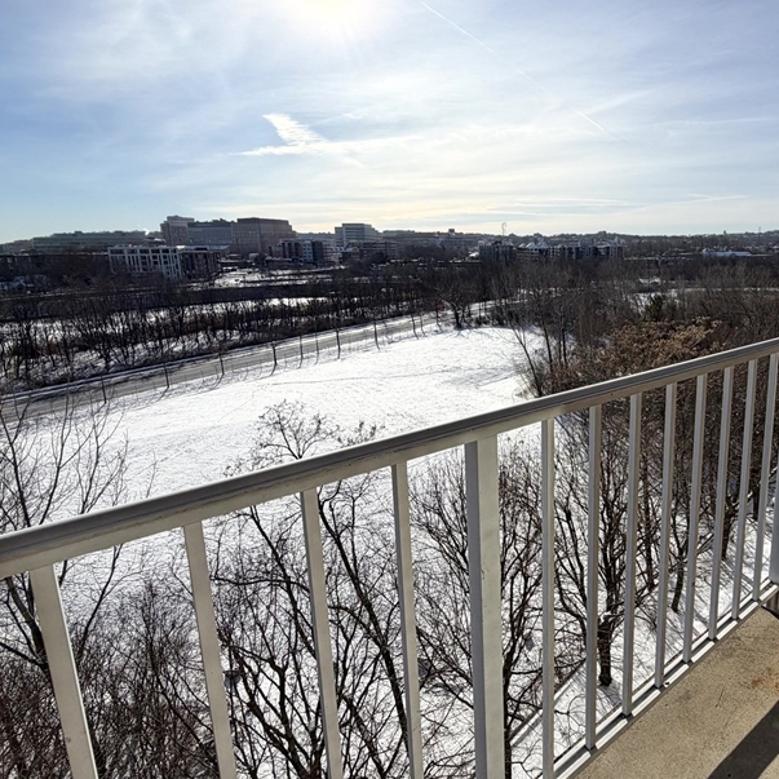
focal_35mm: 21
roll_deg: +0.0
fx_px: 535
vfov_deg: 71.9
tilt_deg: -9.4
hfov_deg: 68.9
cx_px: 552
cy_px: 345
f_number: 2.2
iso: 20
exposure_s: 1/2165
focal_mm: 2.22
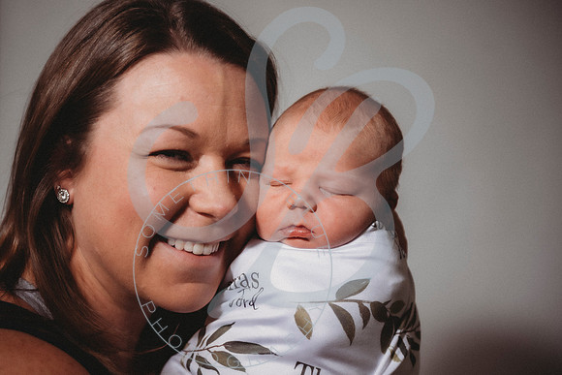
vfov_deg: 19.6
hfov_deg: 29.0
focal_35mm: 69
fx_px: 1084
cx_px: 247
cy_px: 188
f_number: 2.8
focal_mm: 62
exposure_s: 1/125
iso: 100
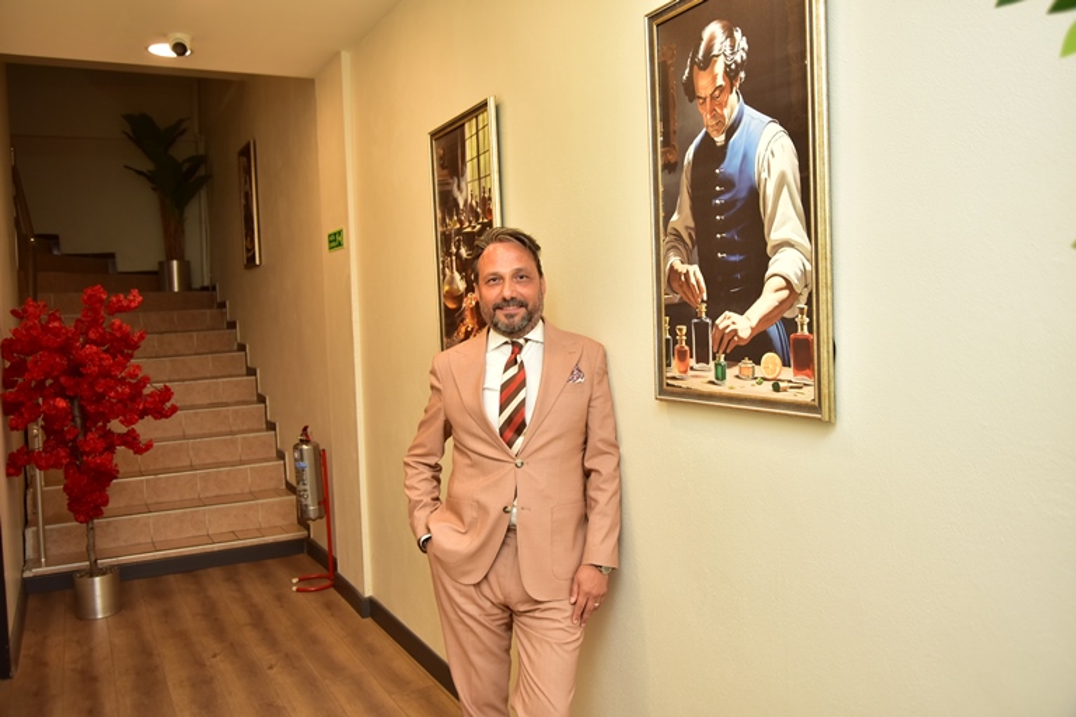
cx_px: 538
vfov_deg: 41.1
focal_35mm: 32
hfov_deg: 58.7
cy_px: 358
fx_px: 956
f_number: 3.8
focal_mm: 32
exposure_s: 1/80
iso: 500
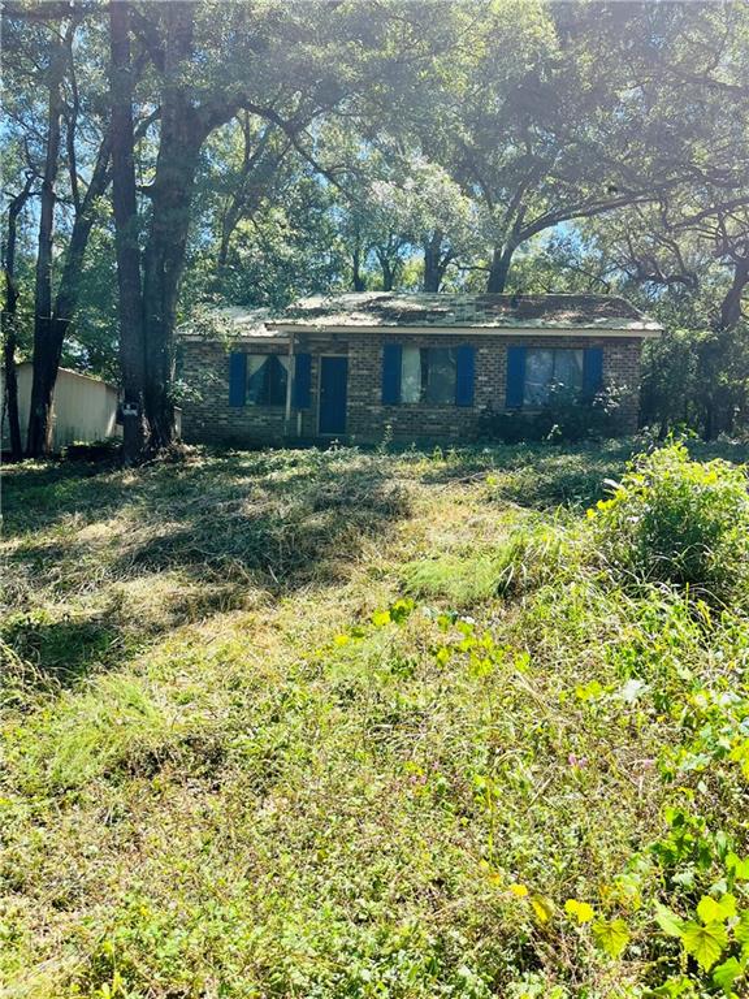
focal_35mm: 26
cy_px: 500
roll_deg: -2.4
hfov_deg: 53.1
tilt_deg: -0.7
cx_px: 374
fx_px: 750
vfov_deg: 67.3
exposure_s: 1/967
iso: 50
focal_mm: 5.1
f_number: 1.6
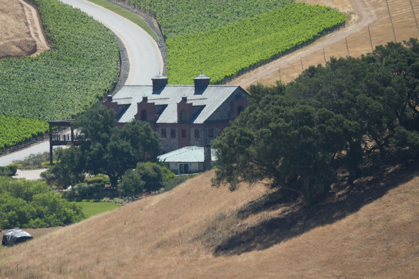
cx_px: 150
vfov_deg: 2.4
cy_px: 122
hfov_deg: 3.6
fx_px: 6681
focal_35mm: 574
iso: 400
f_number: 6.3
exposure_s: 1/1250
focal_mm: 400
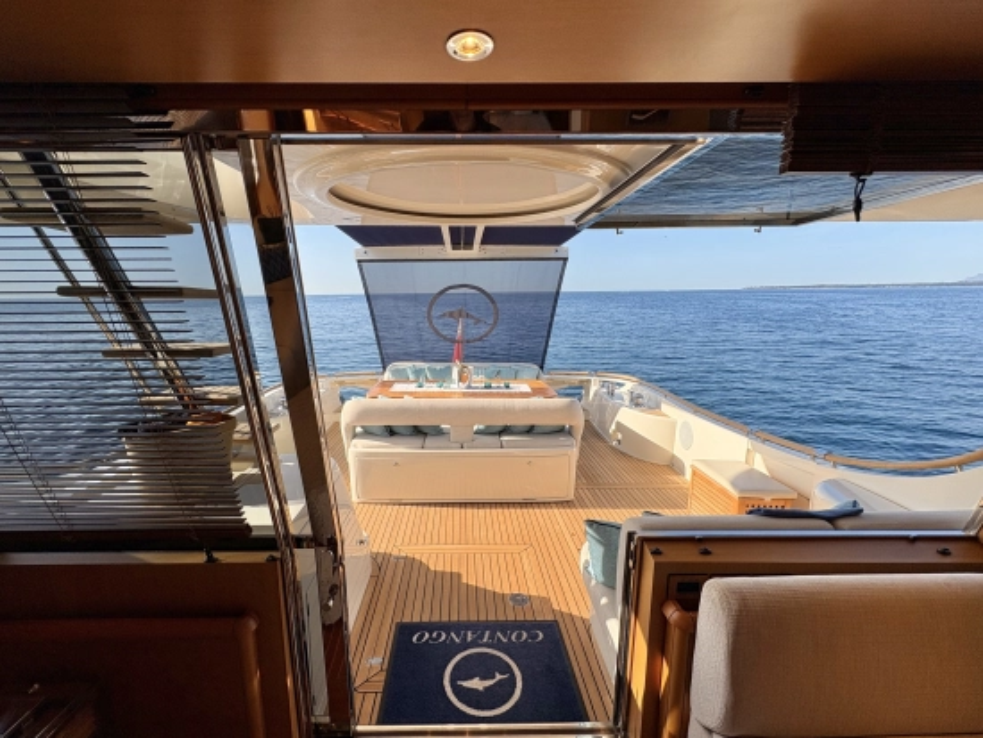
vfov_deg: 85.7
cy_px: 369
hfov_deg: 102.0
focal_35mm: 14
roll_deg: -0.5
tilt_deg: -9.0
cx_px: 492
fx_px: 398
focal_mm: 2.22
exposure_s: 1/1536
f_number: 2.2
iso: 50
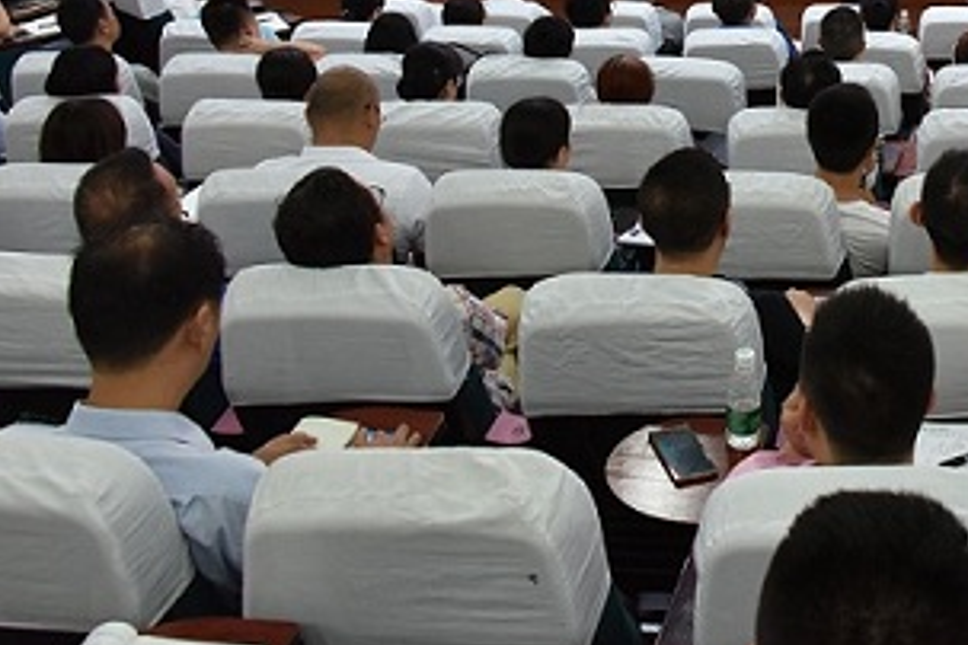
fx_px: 1640
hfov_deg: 30.7
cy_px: 8
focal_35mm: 61
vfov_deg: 21.5
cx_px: 949
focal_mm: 28
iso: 1600
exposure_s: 1/13
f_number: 8
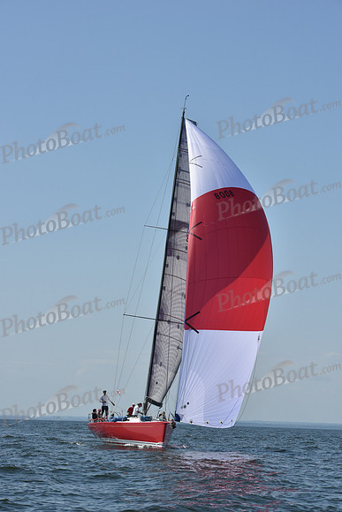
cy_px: 256
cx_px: 171
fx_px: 1396
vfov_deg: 20.8
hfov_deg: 14.0
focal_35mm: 98
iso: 250
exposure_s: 1/1250
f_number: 9
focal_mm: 98
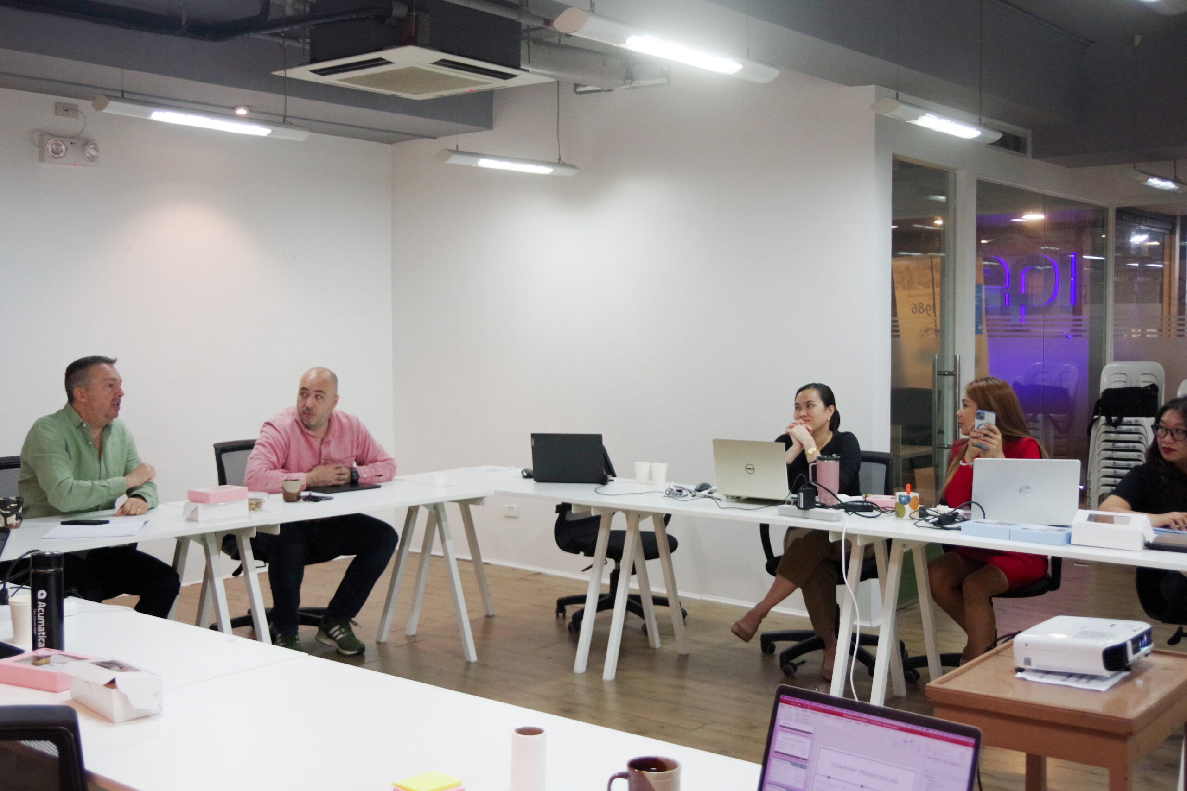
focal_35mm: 36
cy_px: 396
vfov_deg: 36.9
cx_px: 594
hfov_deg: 53.1
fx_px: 1187
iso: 1600
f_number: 4
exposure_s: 1/125
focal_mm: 24
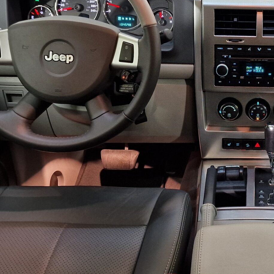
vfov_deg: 29.9
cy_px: 103
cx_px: 254
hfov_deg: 28.7
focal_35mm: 57
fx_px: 510
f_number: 1.8
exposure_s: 1/50
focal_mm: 6.4
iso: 250
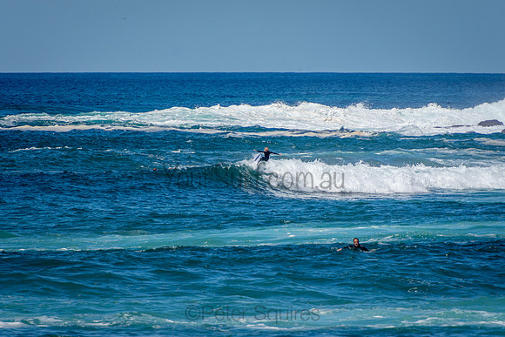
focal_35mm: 623
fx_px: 8738
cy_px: 168
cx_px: 252
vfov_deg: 2.2
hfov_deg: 3.3
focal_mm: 400
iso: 320
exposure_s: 1/2000
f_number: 5.6
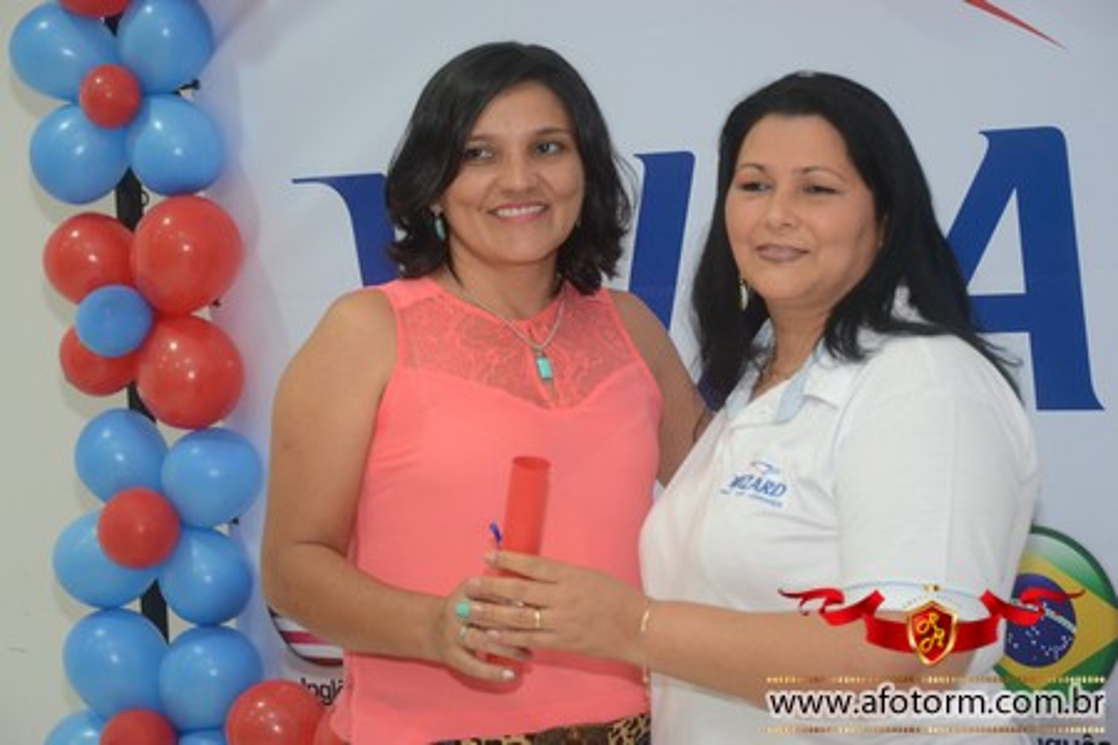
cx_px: 559
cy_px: 372
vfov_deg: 14.7
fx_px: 2888
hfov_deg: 21.9
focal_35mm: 93
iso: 1600
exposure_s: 1/80
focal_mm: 62
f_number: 5
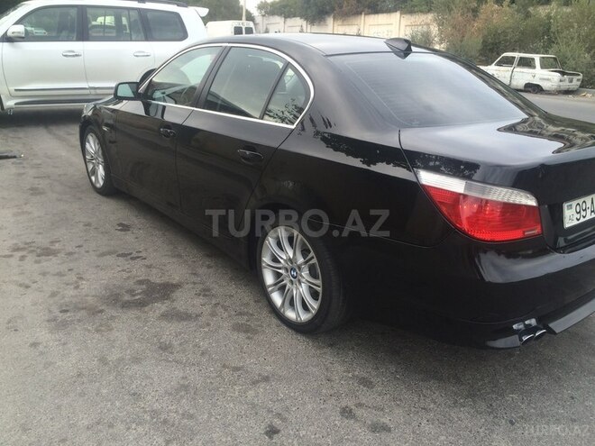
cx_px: 298
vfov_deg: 48.2
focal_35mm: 29
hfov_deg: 61.7
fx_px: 498
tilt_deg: -18.7
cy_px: 223
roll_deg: -1.3
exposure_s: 1/348
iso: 32
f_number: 2.2
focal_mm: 4.15
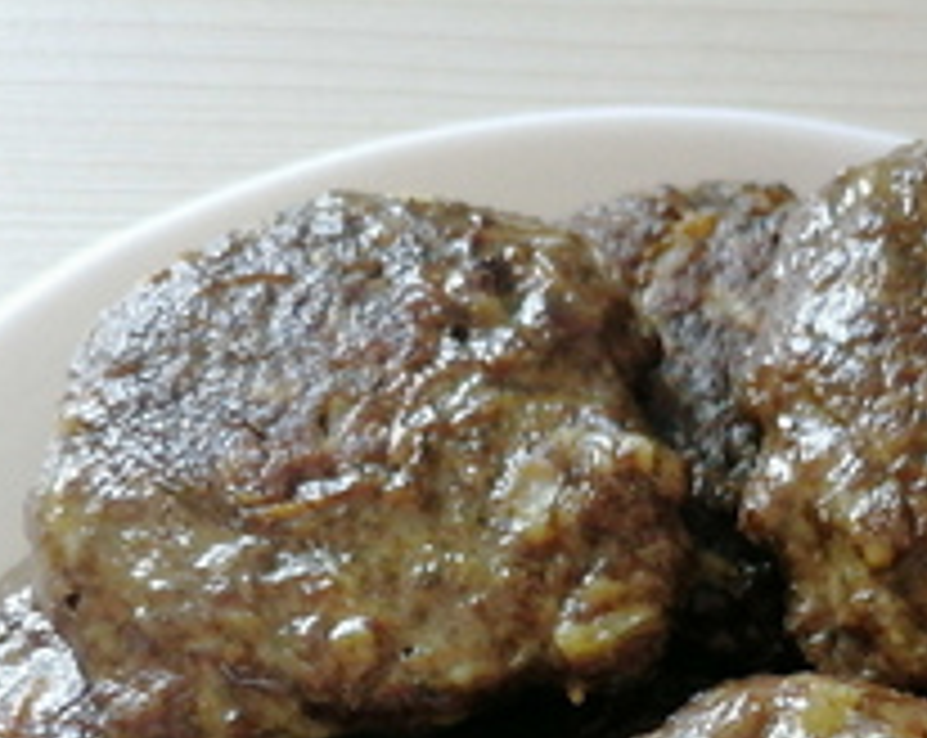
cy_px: 1040
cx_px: 724
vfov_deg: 17.7
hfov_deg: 23.9
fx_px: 2163
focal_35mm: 79
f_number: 1.8
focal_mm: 5.4
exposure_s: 1/60
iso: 500
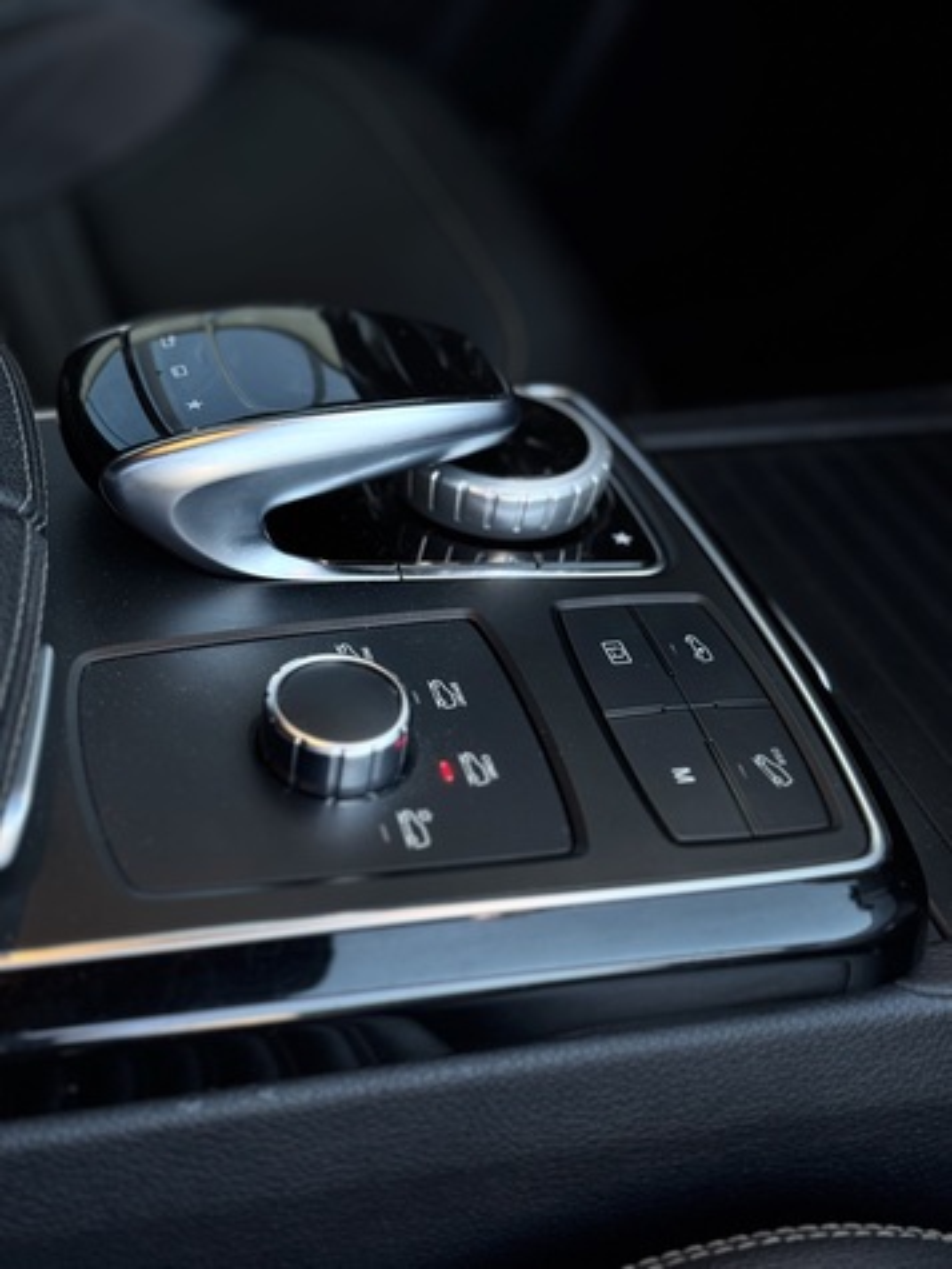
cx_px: 476
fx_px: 1760
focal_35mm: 48
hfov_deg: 30.3
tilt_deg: -40.2
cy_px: 634
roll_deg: +3.1
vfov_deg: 39.7
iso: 100
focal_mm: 6.76
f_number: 1.78
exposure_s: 1/101
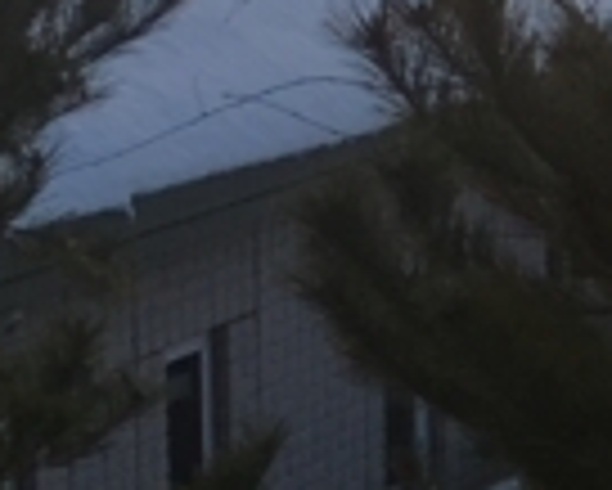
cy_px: 355
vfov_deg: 7.3
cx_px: 1480
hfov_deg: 8.3
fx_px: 3861
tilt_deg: -13.1
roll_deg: -2.5
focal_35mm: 213
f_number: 2.2
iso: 25
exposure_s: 1/340
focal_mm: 4.15
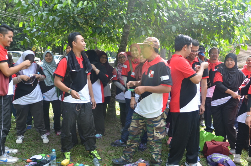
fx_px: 230
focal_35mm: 33
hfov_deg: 57.3
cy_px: 83
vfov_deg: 39.8
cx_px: 126
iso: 250
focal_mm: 22
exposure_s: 1/125
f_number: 5
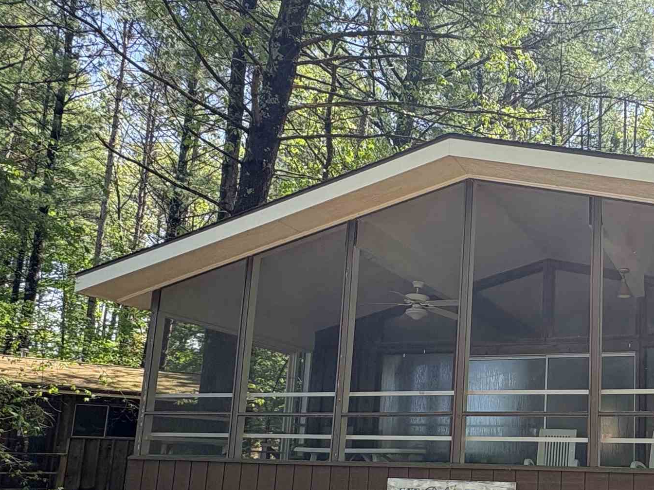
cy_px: 380
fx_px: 605
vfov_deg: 42.5
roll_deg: -1.0
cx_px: 582
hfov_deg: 50.7
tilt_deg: +7.7
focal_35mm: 32
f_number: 2.2
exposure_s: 1/128
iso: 50
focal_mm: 2.22
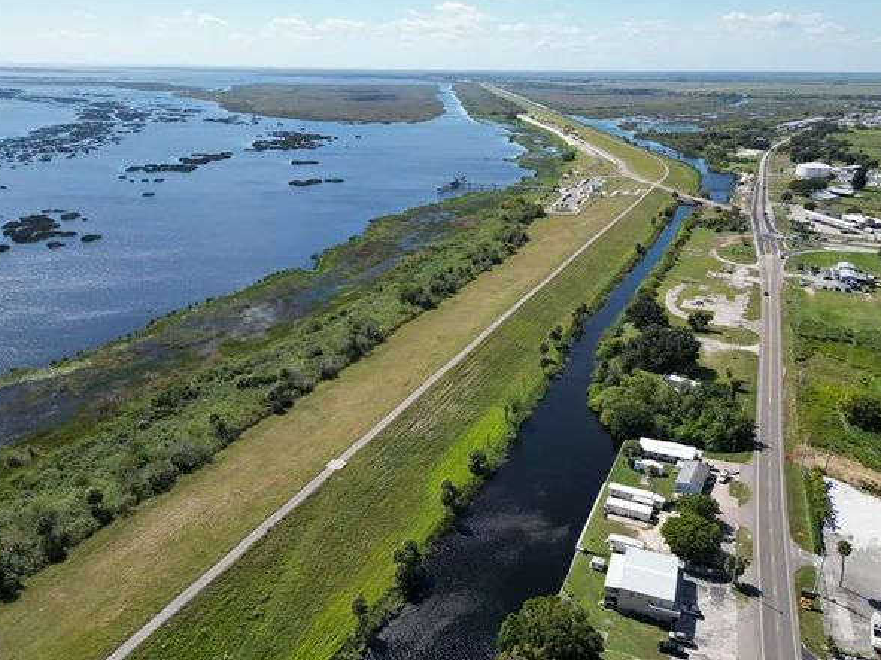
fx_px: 662
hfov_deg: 67.3
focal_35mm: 26
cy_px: 350
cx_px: 467
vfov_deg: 53.0
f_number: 1.7
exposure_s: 1/4000
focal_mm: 6.72
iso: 200
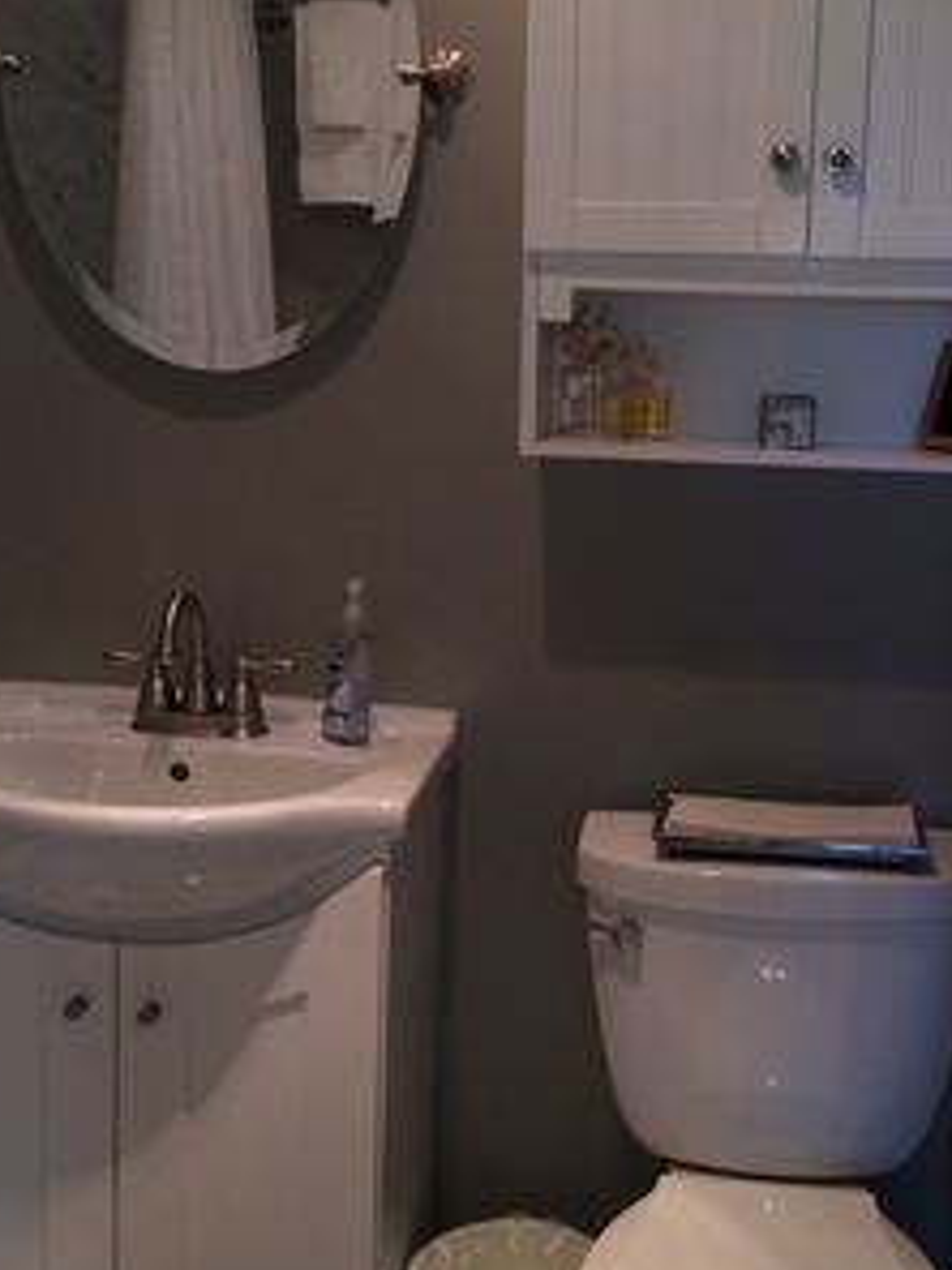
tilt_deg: -12.7
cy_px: 571
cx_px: 566
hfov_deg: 30.8
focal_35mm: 47
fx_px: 1723
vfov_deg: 40.4
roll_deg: -0.2
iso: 32
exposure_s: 1/56
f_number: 2.2
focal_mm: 4.15
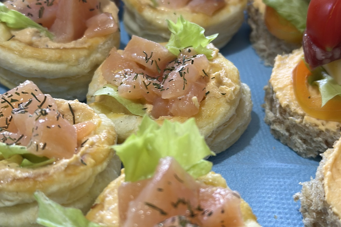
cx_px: 170
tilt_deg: -40.2
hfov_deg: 30.1
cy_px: 110
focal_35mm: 67
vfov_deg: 20.3
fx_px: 635
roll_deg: -5.1
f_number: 1.78
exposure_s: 1/50
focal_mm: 6.86
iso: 160
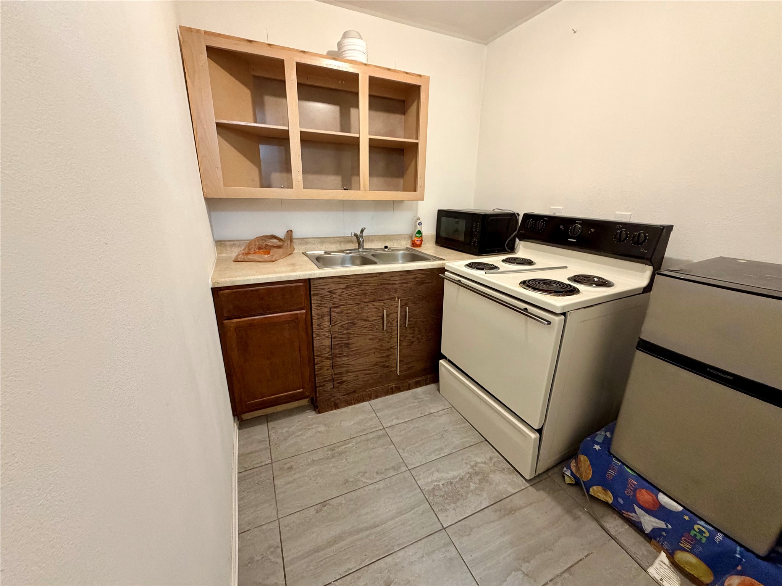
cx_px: 391
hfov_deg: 102.1
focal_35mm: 14
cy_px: 293
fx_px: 316
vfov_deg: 85.7
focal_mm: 2.22
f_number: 2.2
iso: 400
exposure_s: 1/60
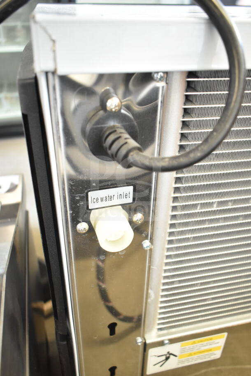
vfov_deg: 61.9
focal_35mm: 30
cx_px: 126
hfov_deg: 43.6
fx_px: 313
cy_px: 188
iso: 2000
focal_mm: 20
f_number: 3.8
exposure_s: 1/30
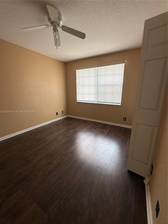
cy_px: 112
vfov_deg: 102.1
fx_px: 91
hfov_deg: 85.7
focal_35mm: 14
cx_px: 84
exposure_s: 1/100
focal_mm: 2.22
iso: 40
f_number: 2.2
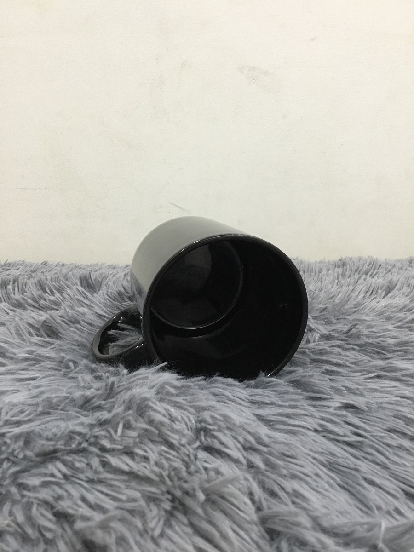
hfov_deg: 45.4
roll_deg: +0.6
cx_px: 207
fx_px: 494
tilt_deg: -14.9
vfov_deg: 58.4
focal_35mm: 31
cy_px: 276
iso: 160
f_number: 2.4
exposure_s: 1/33
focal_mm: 3.3
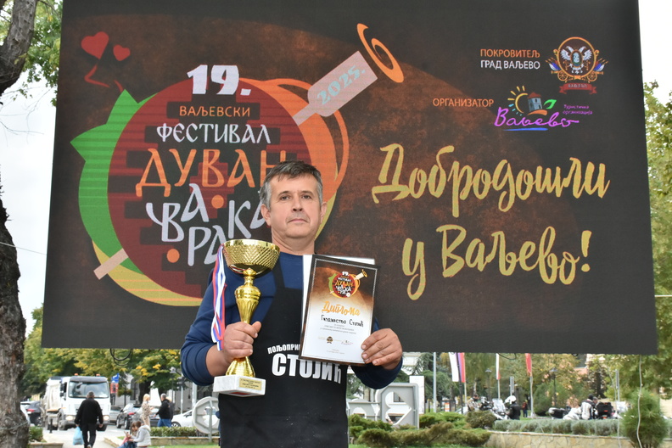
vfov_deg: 26.5
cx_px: 336
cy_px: 224
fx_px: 952
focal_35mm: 51
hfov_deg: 38.9
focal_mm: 34
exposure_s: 1/125
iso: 1250
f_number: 11
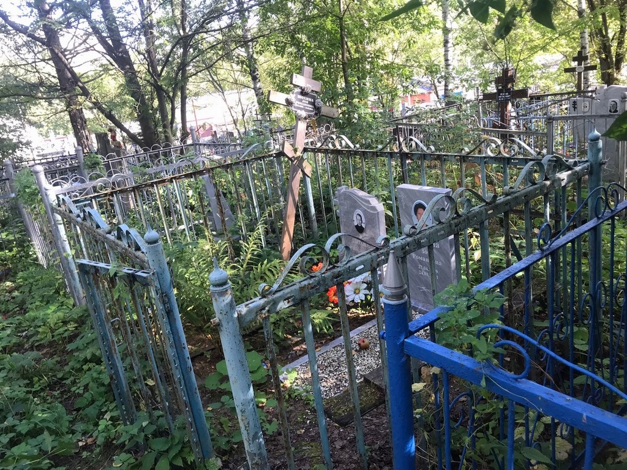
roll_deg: +9.7
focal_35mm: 28
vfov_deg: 49.7
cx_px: 314
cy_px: 235
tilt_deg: -20.0
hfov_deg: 63.4
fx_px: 507
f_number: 1.8
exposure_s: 1/100
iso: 32
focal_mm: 3.99
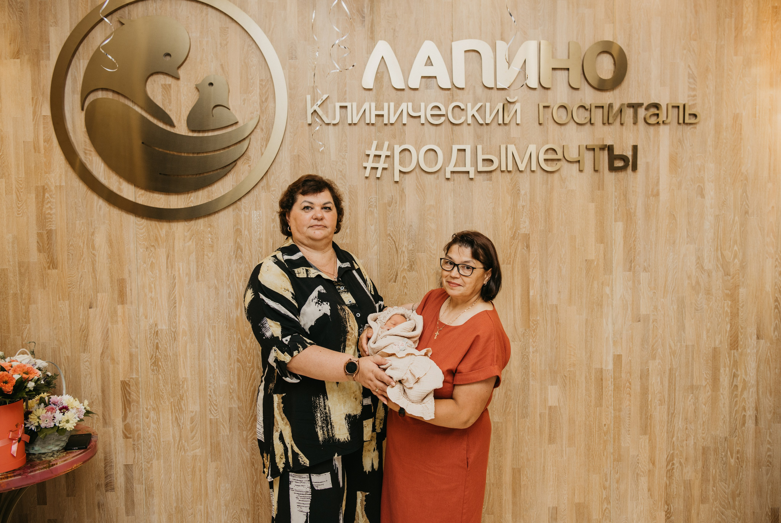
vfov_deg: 38.9
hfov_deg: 55.5
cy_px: 268
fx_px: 741
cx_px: 417
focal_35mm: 34
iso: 200
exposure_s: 1/160
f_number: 4
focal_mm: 32
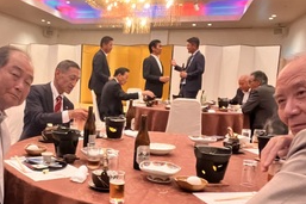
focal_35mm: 41
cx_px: 67
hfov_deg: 45.3
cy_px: 129
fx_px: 348
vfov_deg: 32.4
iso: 640
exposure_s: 1/24
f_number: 2.2
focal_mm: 2.71
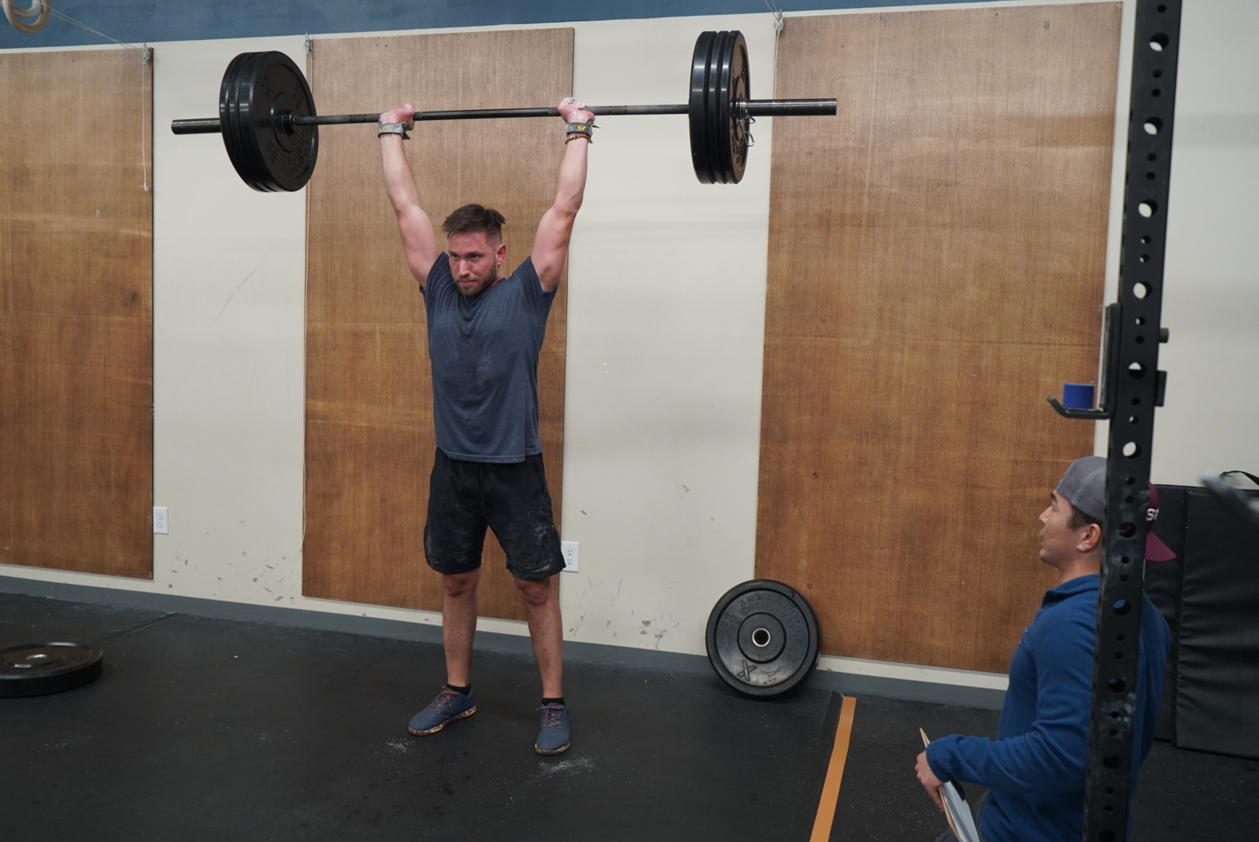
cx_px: 630
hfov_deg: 61.9
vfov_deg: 43.7
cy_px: 421
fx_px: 1050
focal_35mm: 30
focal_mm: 30
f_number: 4
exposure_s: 1/160
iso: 1600
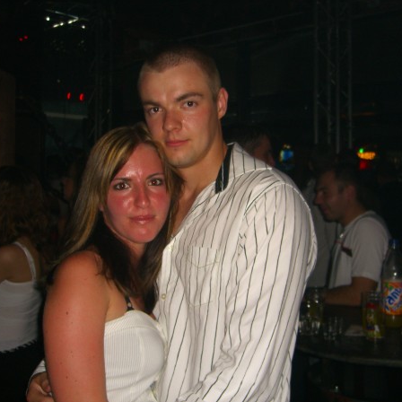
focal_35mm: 45
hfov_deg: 37.6
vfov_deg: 37.6
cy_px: 201
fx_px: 591
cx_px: 198
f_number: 2.8
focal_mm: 7.9
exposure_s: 1/60
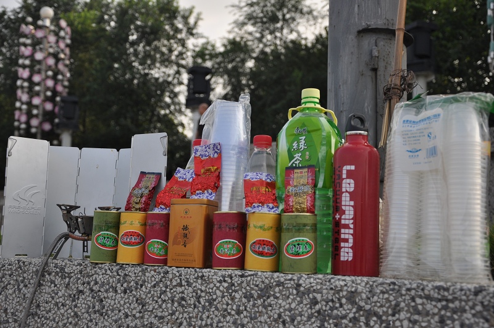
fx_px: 658
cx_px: 247
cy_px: 164
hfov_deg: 41.2
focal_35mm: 48
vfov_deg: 28.0
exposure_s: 1/800
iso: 200
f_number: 4.2
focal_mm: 32
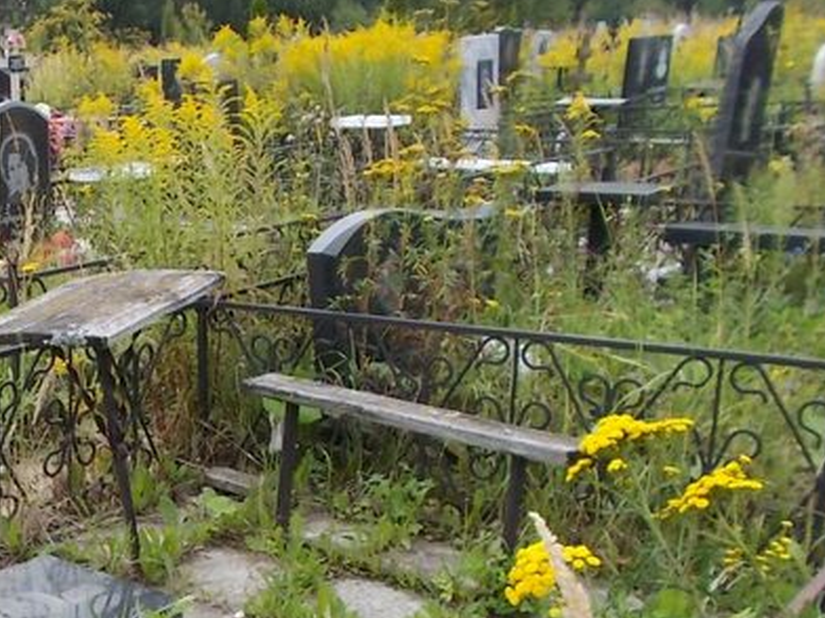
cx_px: 44
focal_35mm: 53
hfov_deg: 33.7
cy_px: 515
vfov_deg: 26.9
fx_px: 1263
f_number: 3.2
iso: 80
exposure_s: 1/320
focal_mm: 4.6
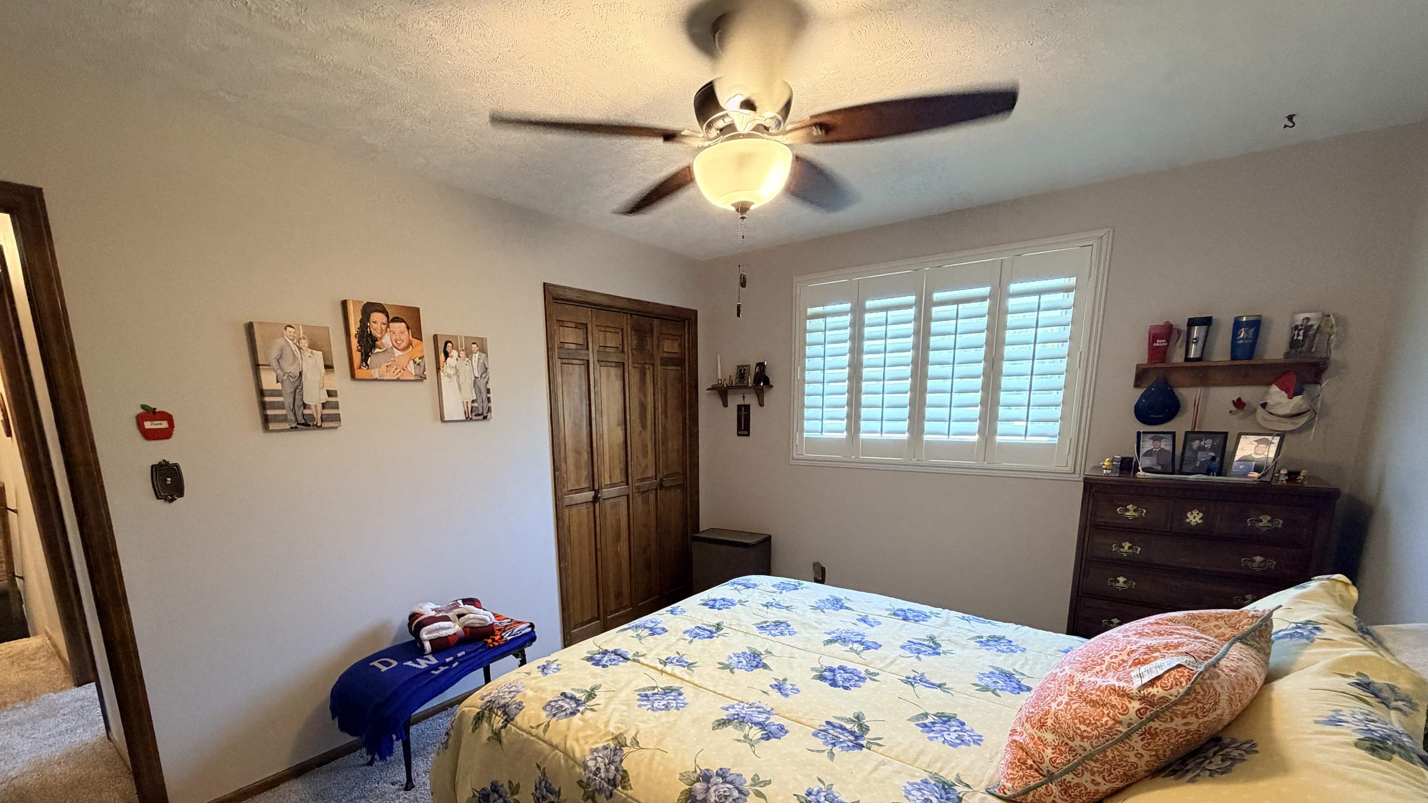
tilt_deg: -11.7
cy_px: 524
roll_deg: +0.4
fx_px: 606
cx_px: 682
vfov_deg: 65.6
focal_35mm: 16
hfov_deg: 99.3
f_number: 2.2
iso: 400
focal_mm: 2.22
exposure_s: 1/60
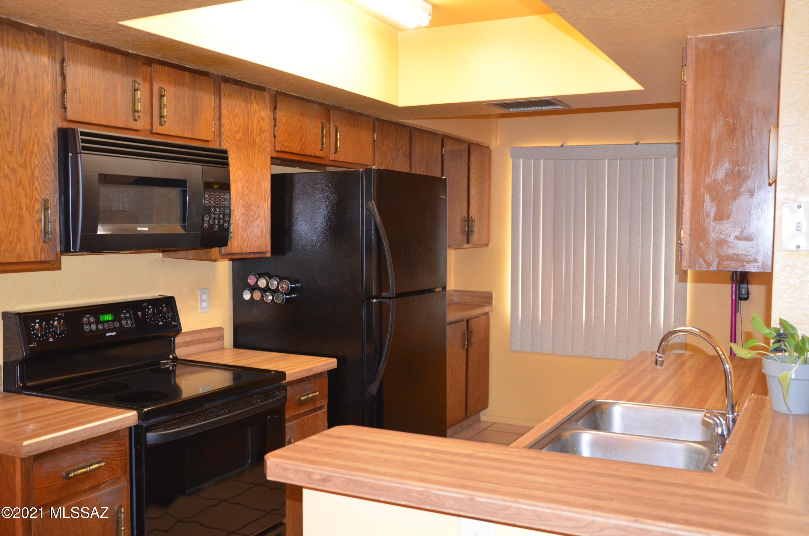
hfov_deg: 55.2
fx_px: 774
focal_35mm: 34
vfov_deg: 38.2
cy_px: 268
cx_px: 404
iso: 1100
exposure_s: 1/60
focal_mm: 23
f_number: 3.8
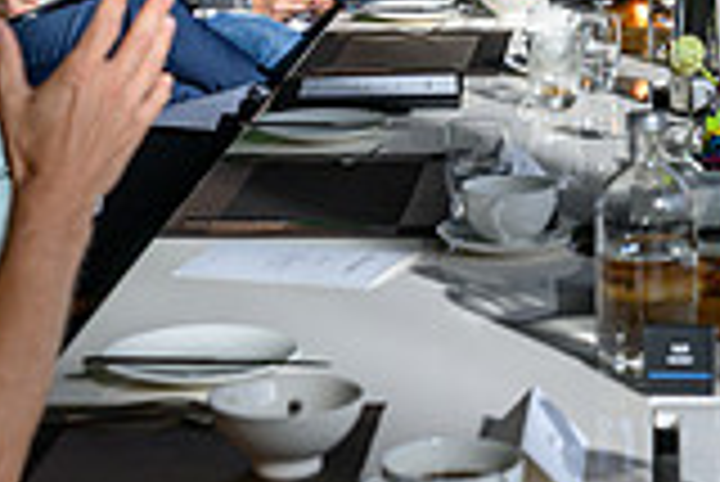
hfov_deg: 15.8
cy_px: -196
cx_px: 621
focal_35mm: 128
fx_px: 2562
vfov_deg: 10.4
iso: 140
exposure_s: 1/1250
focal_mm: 35
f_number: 4
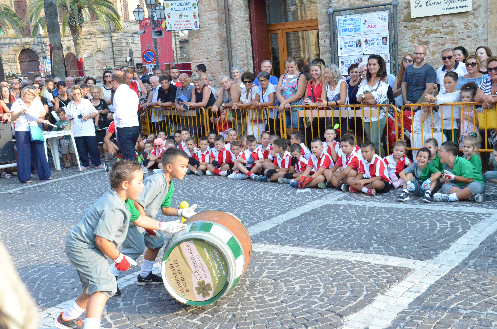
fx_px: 661
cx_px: 248
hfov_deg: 41.2
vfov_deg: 28.0
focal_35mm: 48
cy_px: 164
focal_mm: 32
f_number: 11
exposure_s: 1/800
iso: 6400
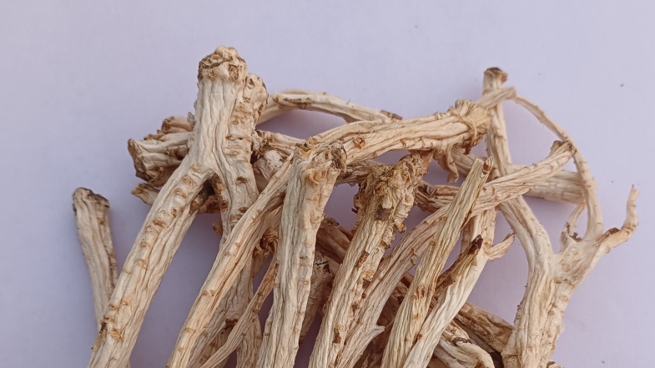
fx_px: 695
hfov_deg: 50.5
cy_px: 302
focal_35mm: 40
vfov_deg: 28.9
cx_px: 326
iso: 204
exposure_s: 1/50
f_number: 1.9
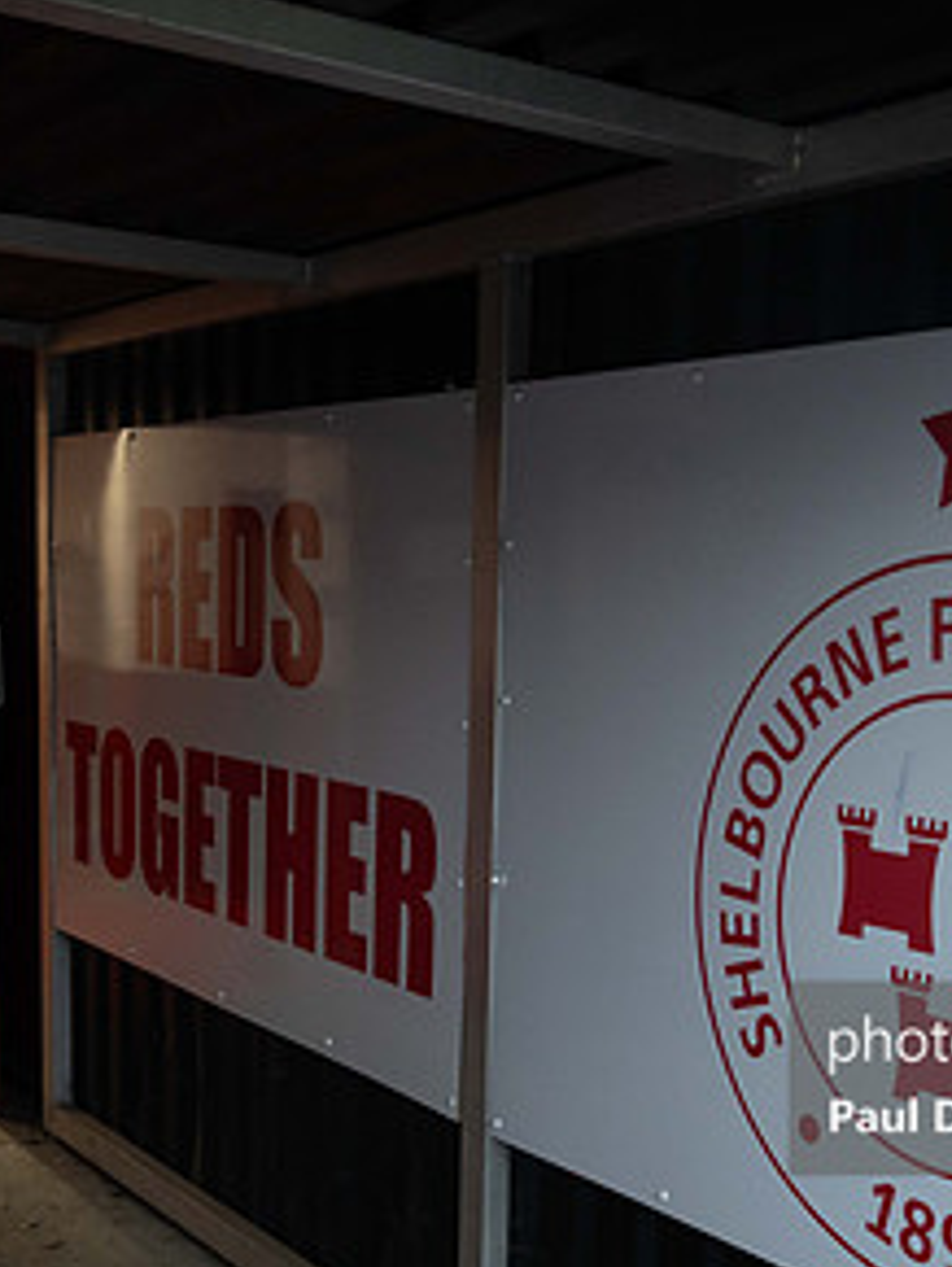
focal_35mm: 49
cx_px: 576
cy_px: 793
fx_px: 1794
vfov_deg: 38.6
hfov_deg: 29.6
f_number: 4
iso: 1250
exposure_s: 1/160
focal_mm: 25.5
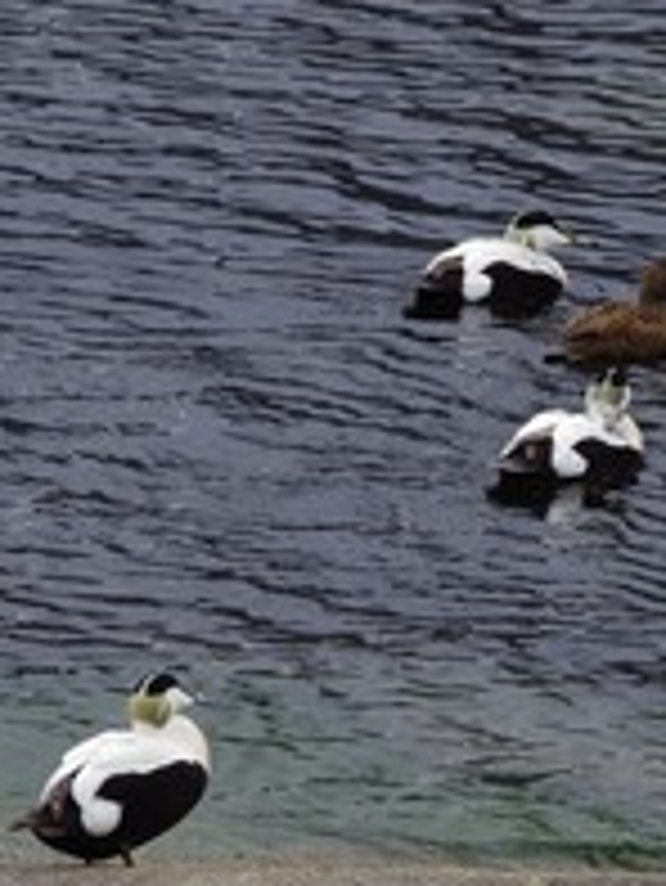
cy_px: 571
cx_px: 558
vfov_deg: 2.2
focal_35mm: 900
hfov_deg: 1.7
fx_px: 23063
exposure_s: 1/320
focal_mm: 300
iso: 400
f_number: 10
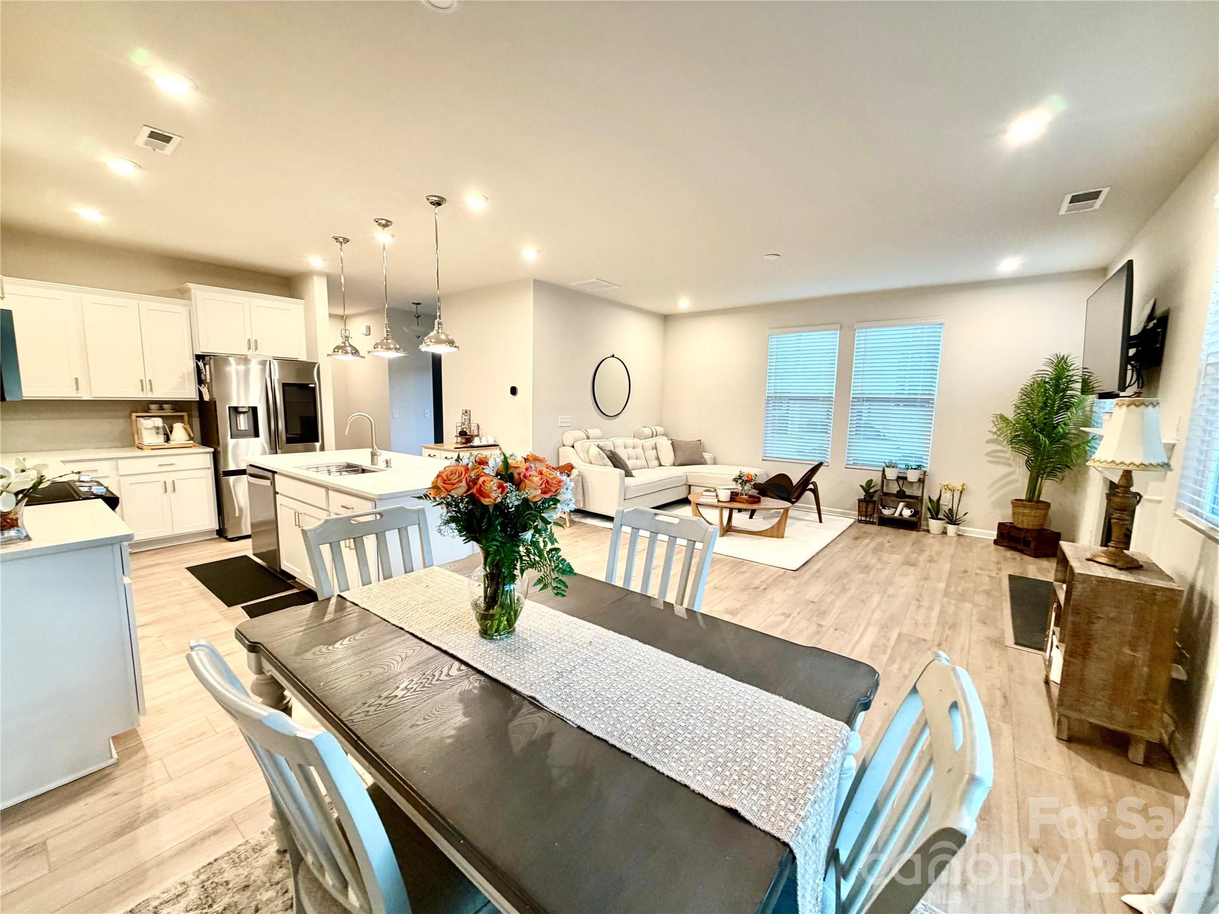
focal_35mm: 14
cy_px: 457
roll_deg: -0.3
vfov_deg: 85.7
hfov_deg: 102.1
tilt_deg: -7.0
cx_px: 610
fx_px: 493
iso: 160
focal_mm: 2.22
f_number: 2.2
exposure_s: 1/60
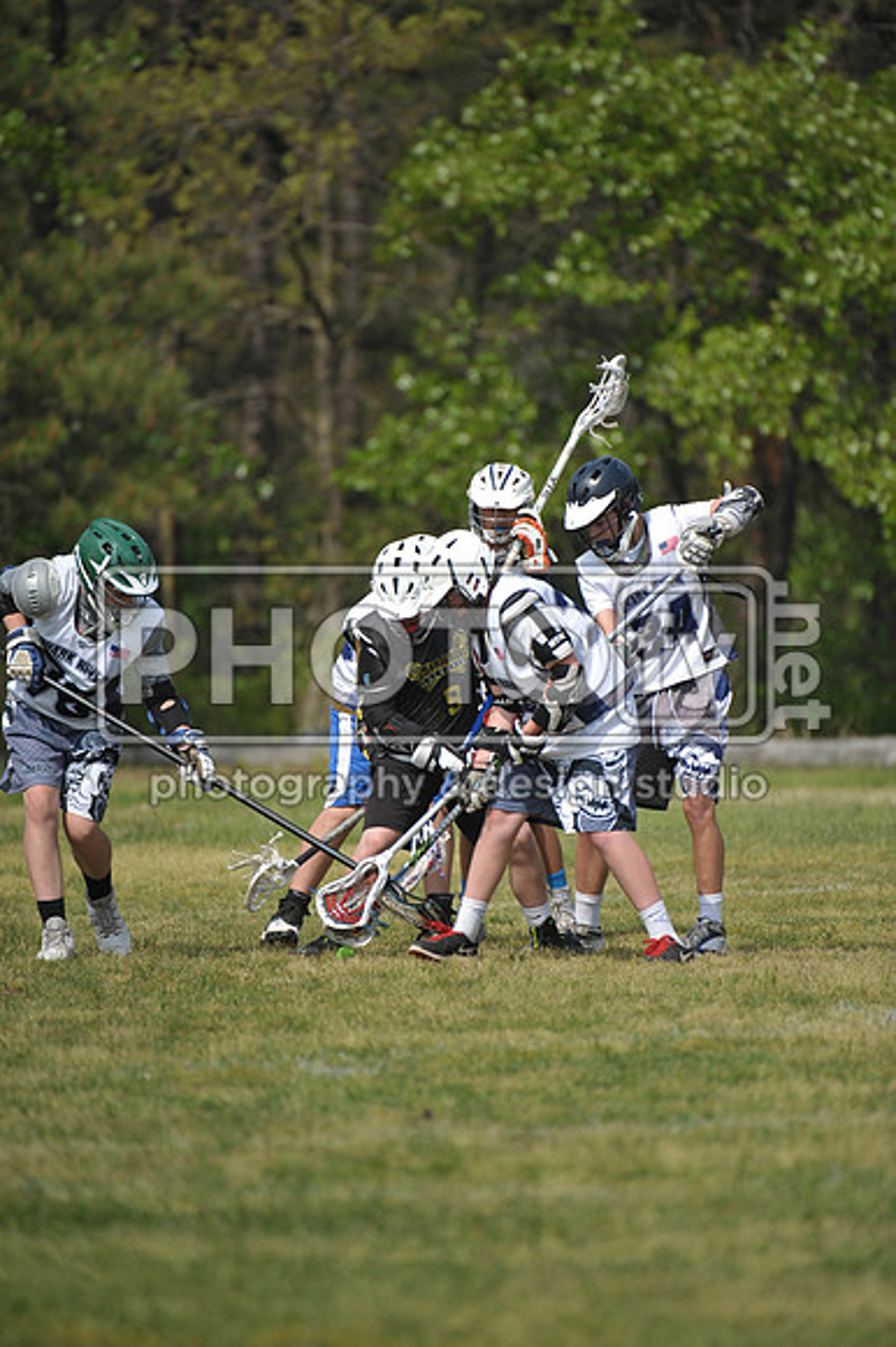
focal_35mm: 400
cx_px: 448
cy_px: 674
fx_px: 14950
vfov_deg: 5.2
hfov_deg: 3.4
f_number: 4
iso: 640
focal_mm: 400
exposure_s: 1/4000
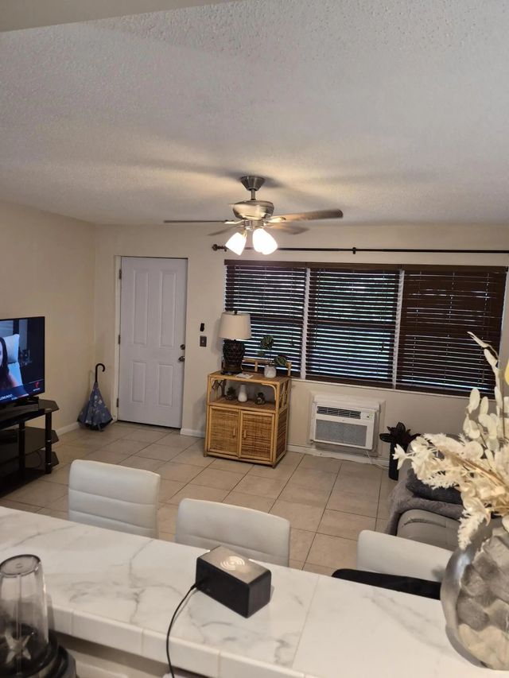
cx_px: 254
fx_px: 451
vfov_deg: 73.9
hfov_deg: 58.9
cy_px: 339
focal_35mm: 23
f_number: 1.8
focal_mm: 5.4
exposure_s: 1/120
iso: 320
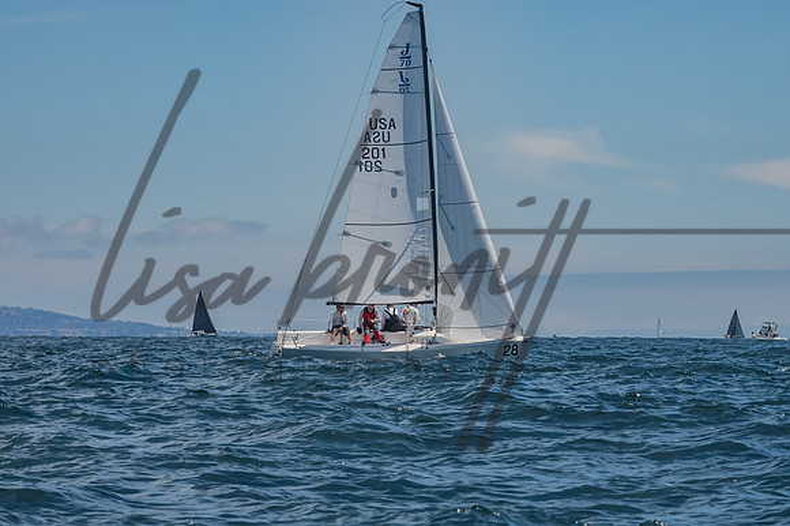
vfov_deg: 7.5
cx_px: 395
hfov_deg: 11.2
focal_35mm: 183
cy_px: 263
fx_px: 4013
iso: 640
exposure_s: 1/1600
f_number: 14
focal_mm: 122
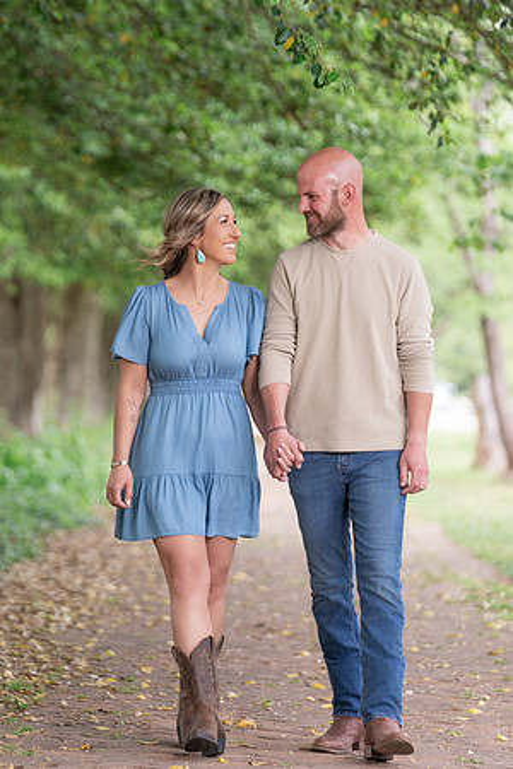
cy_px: 384
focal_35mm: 200
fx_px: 4275
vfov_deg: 10.3
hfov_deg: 6.9
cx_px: 256
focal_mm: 200
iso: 800
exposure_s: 1/200
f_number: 4
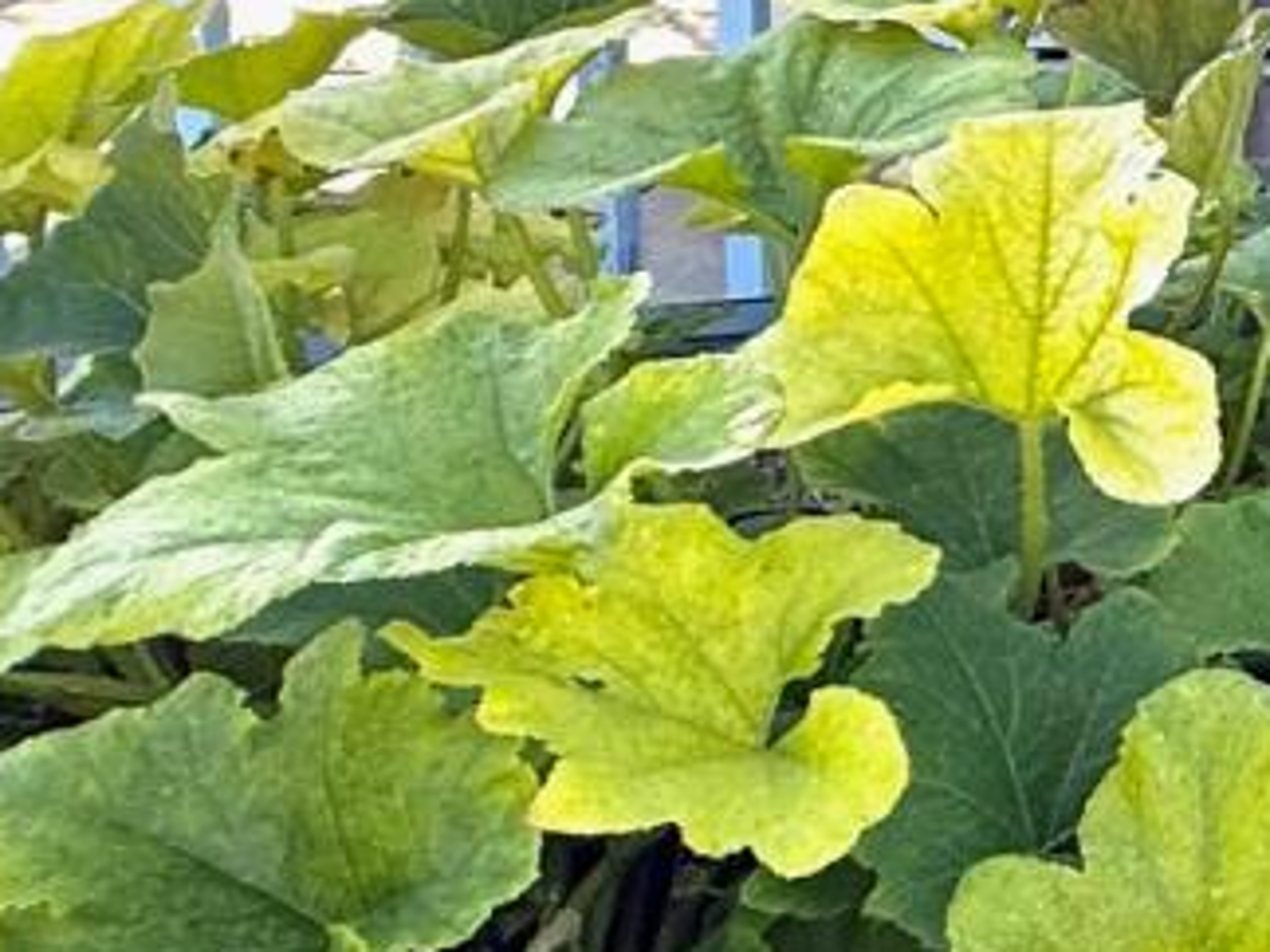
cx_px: 2477
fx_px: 2384
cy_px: -372
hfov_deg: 19.2
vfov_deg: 20.2
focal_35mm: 65
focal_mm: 2.22
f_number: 2.2
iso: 50
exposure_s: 1/329
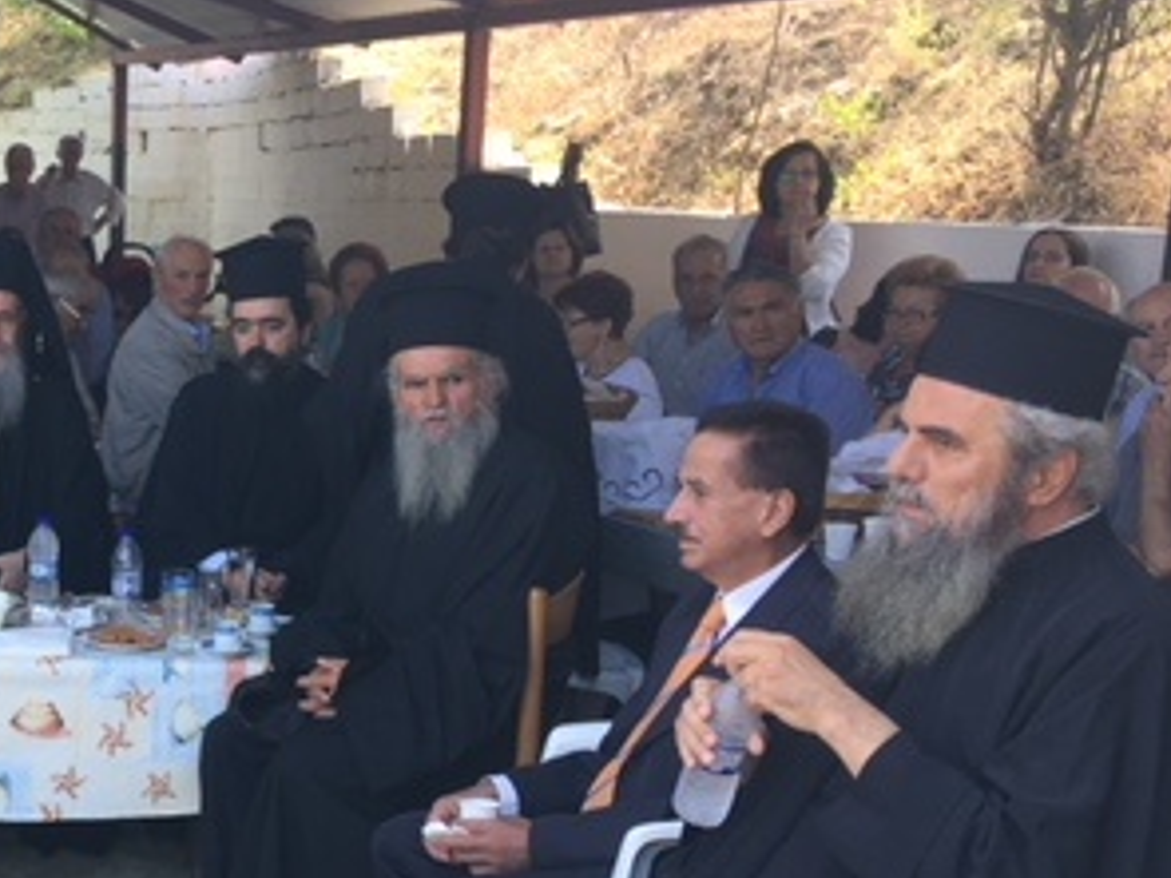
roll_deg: -0.6
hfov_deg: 28.6
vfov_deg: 23.1
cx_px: -32
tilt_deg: -7.6
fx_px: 2130
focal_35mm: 63
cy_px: 608
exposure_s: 1/108
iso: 25
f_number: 2.2
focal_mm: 4.15
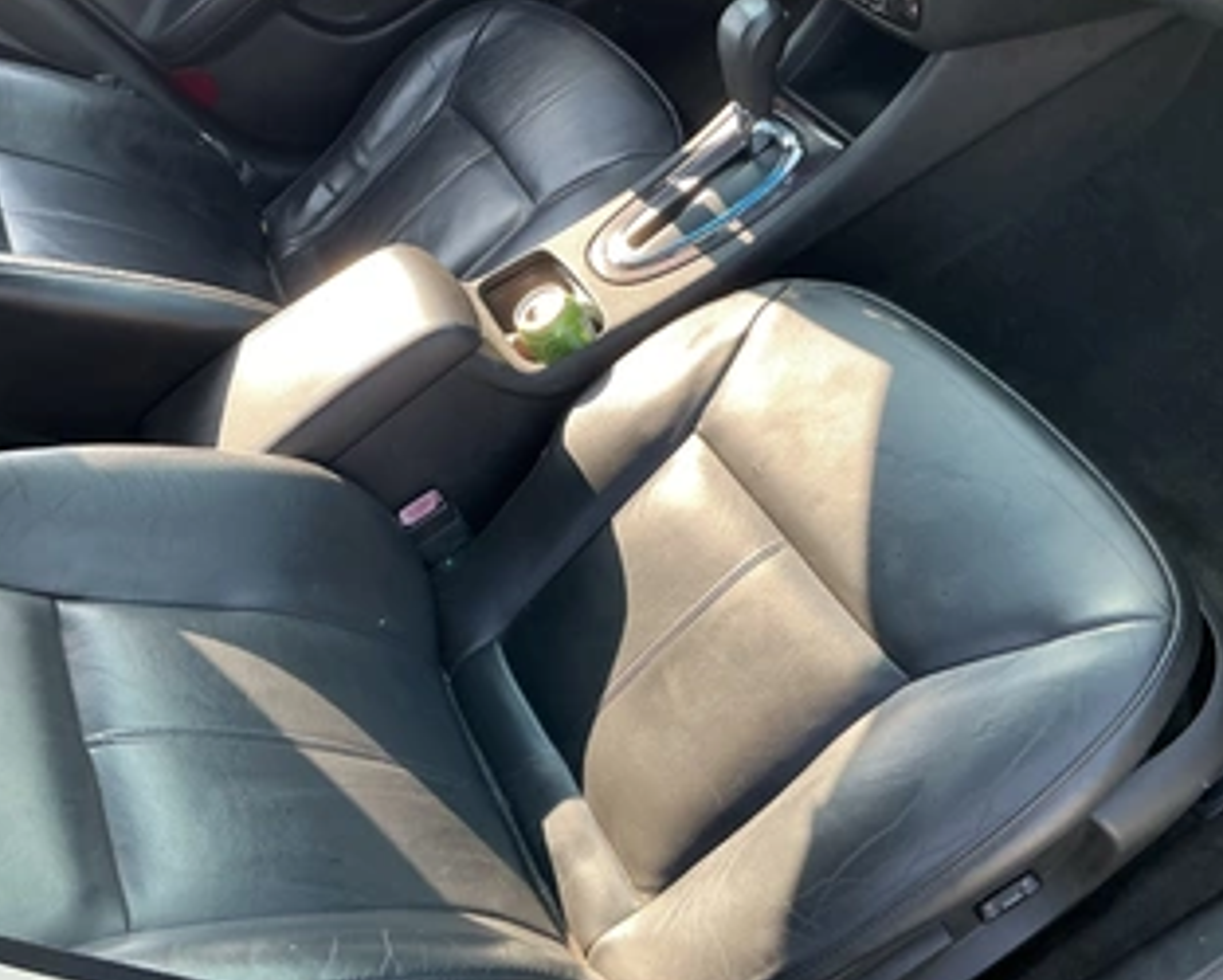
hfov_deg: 51.2
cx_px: 502
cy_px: 435
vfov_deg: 42.2
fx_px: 1268
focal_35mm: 35
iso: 25
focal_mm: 3
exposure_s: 1/122
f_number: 1.8
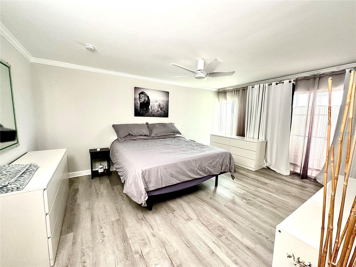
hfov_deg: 102.1
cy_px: 134
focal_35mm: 14
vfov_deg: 85.7
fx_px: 144
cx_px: 178
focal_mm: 2.22
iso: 250
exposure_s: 1/120
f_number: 2.2
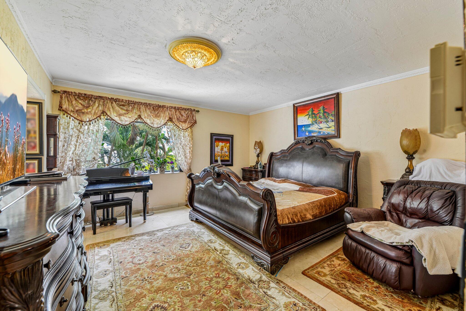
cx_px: 233
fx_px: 181
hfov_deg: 104.3
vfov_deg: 81.2
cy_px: 156
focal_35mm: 14
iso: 200
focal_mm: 14
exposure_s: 1/2.5
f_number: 9
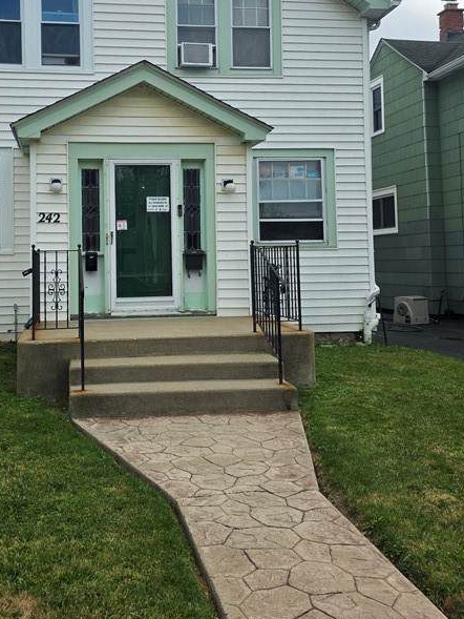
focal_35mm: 40
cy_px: 229
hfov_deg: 35.5
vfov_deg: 46.3
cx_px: 139
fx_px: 715
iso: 80
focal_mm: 6.25
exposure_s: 1/6809
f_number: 1.7
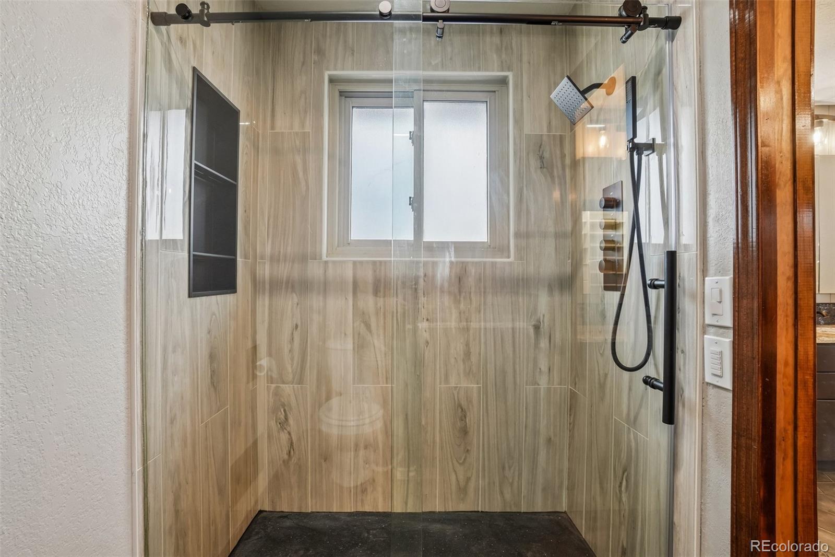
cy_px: 278
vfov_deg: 77.3
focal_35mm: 15
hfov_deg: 100.4
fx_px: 348
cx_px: 418
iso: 320
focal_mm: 10
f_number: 8
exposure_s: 1/10
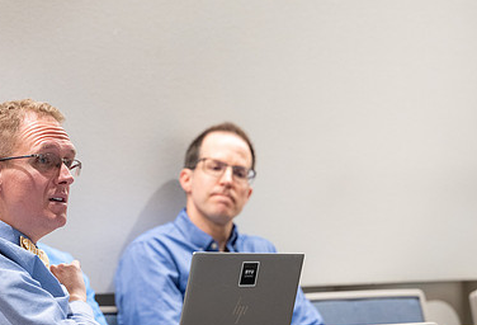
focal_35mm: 275
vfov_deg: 5.1
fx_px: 3667
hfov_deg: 7.4
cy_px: 186
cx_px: 178
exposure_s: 1/200
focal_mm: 135
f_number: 3.2
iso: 1250
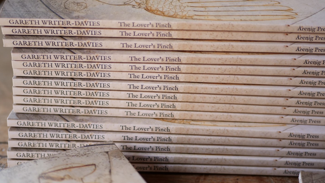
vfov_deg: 21.8
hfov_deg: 37.8
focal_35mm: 55
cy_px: 68
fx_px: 474
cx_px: 164
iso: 320
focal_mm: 25
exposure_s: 1/100
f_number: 1.7
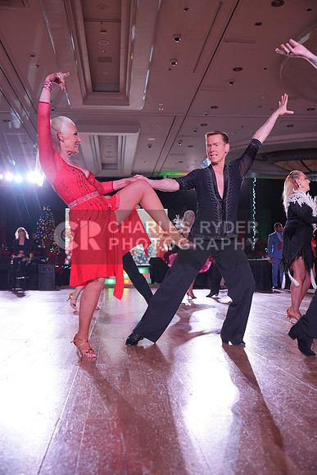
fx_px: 515
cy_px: 238
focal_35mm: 39
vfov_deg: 49.5
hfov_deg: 34.2
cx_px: 158
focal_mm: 39
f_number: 4
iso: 1600
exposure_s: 1/500
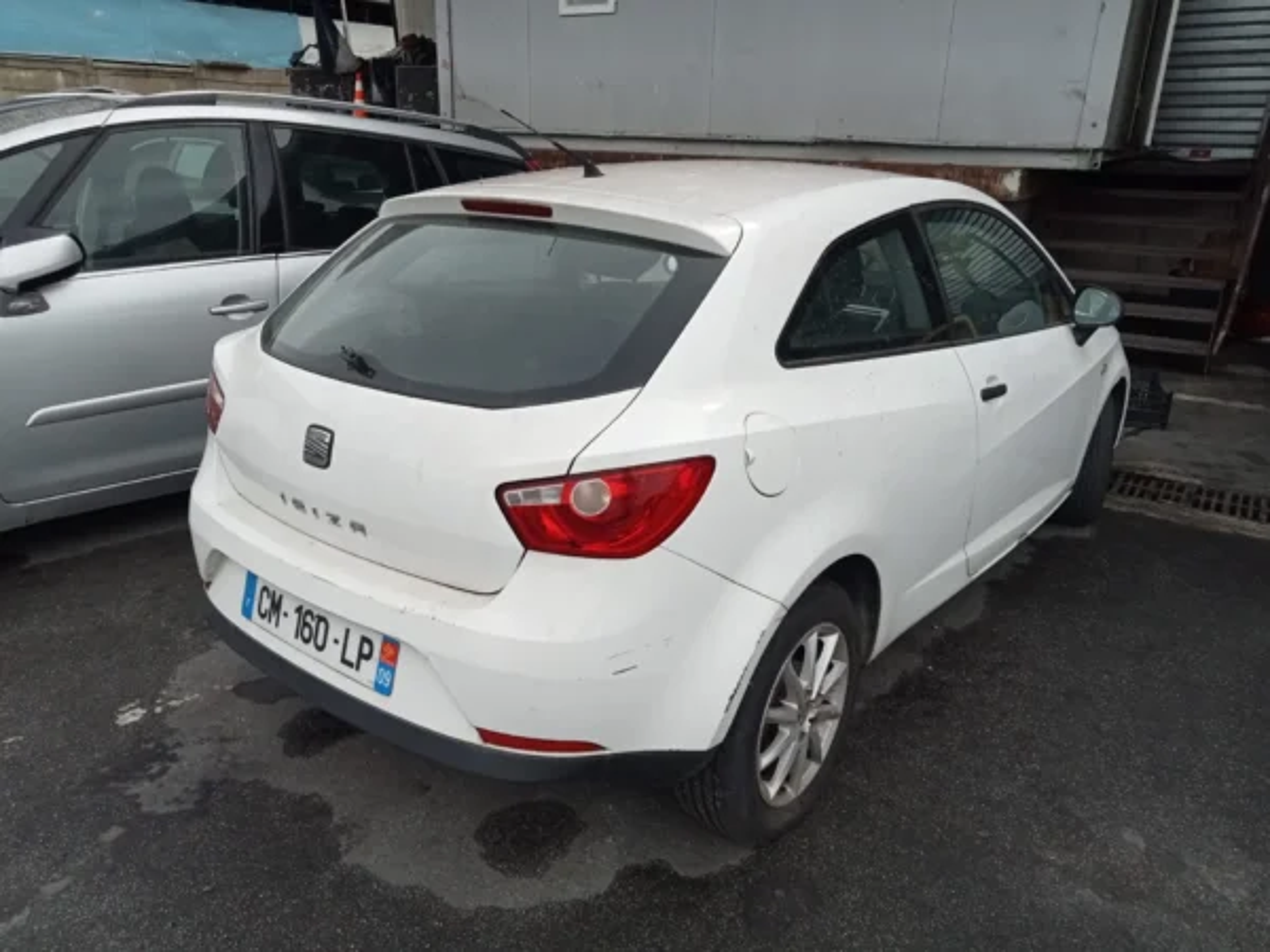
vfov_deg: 49.7
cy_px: 476
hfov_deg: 63.4
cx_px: 635
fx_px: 1027
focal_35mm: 28
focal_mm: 3.46
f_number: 2.2
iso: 103
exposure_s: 1/767
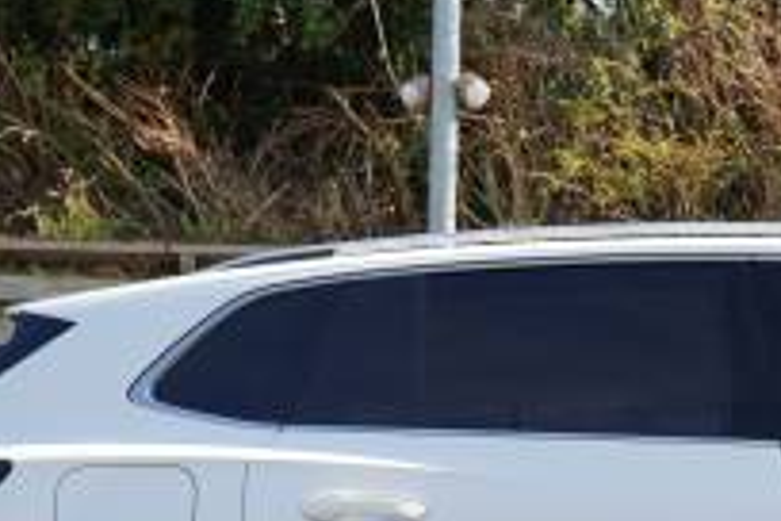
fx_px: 2087
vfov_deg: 14.0
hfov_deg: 20.3
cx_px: 854
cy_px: 544
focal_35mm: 96
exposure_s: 1/160
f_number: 4
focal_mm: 30.7
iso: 125
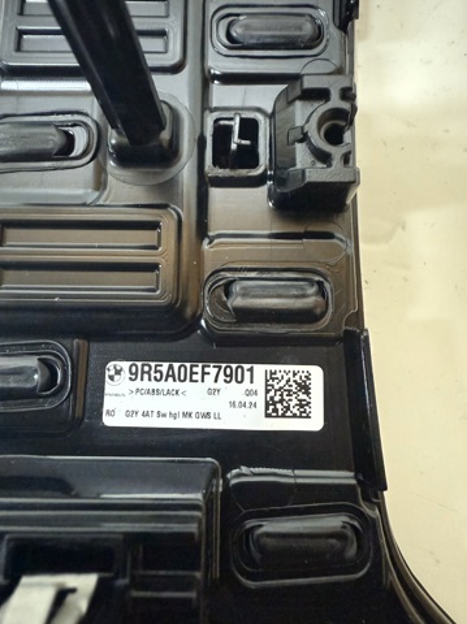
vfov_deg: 71.7
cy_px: 312
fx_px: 432
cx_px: 234
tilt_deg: -81.4
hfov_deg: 56.7
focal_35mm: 24
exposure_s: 1/50
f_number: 2.2
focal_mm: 2.22
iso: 1250
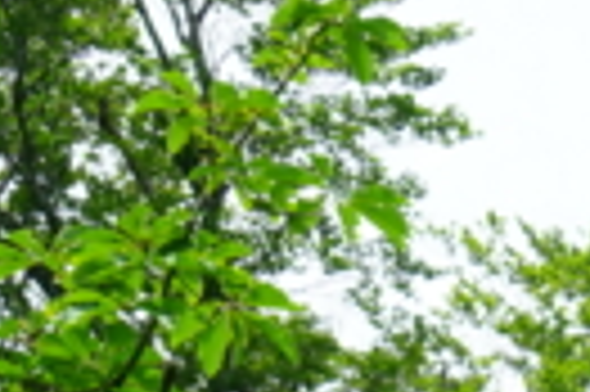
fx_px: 3503
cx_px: 1342
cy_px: 1171
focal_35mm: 214
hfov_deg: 8.8
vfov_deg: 5.9
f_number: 8
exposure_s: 1/90
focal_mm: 35
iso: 100
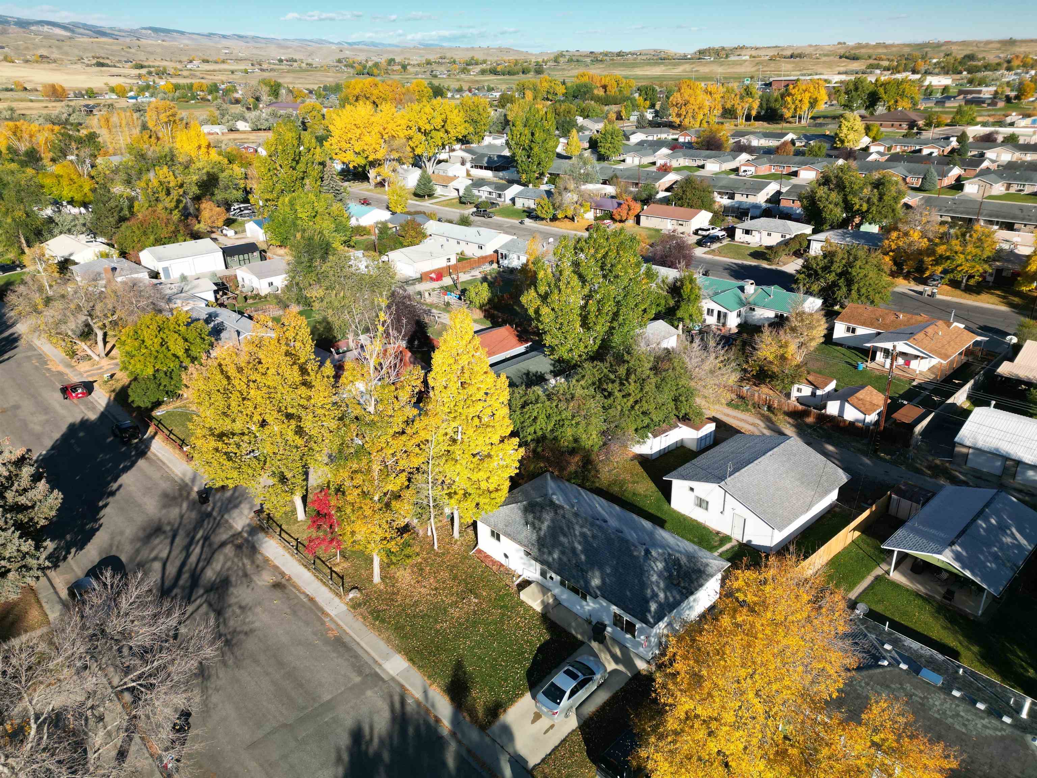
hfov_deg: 71.6
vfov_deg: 56.8
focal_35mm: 24
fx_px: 719
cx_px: 518
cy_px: 389
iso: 140
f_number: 1.7
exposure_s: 1/1250
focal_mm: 6.72
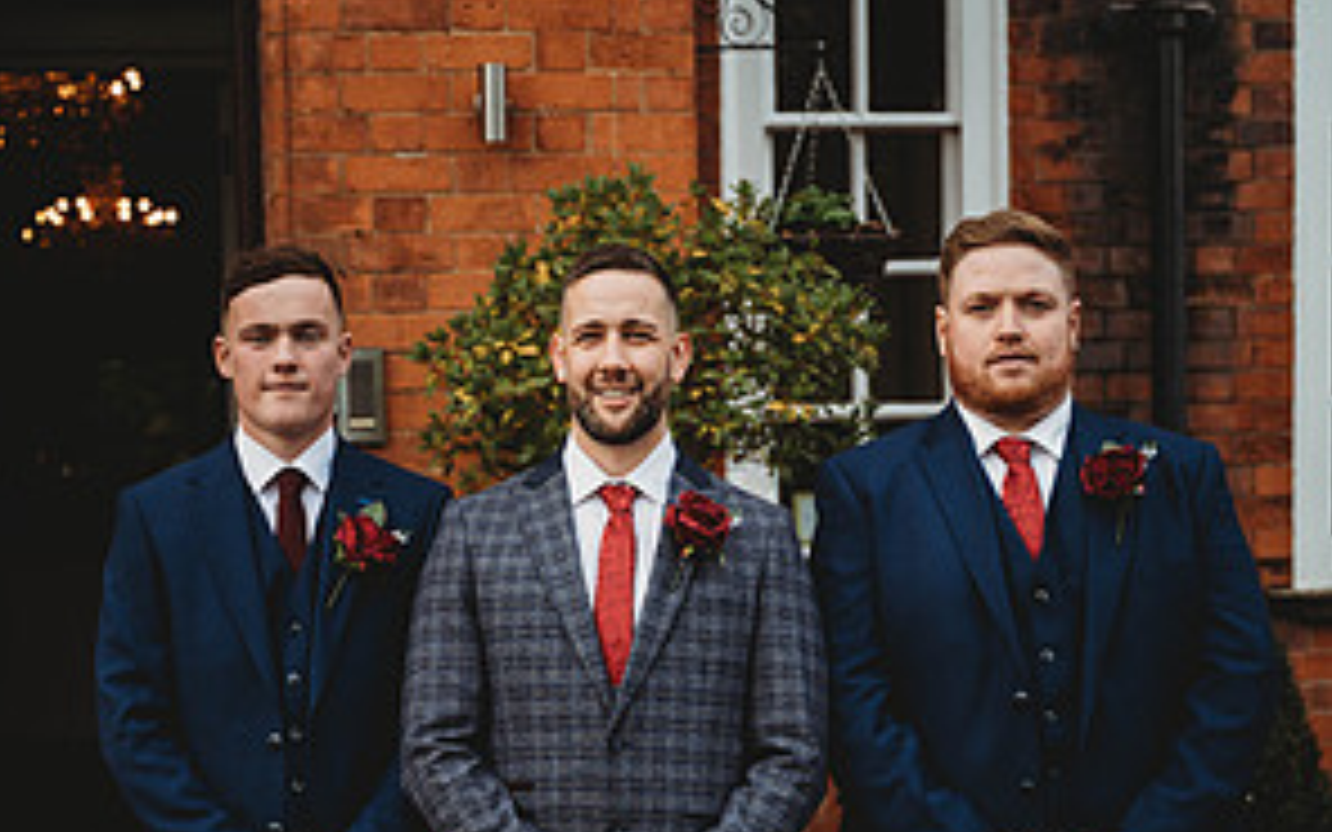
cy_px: 899
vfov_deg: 15.0
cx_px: 664
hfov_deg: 24.4
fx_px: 3086
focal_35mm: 85
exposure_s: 1/160
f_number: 2.8
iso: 110
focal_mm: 55
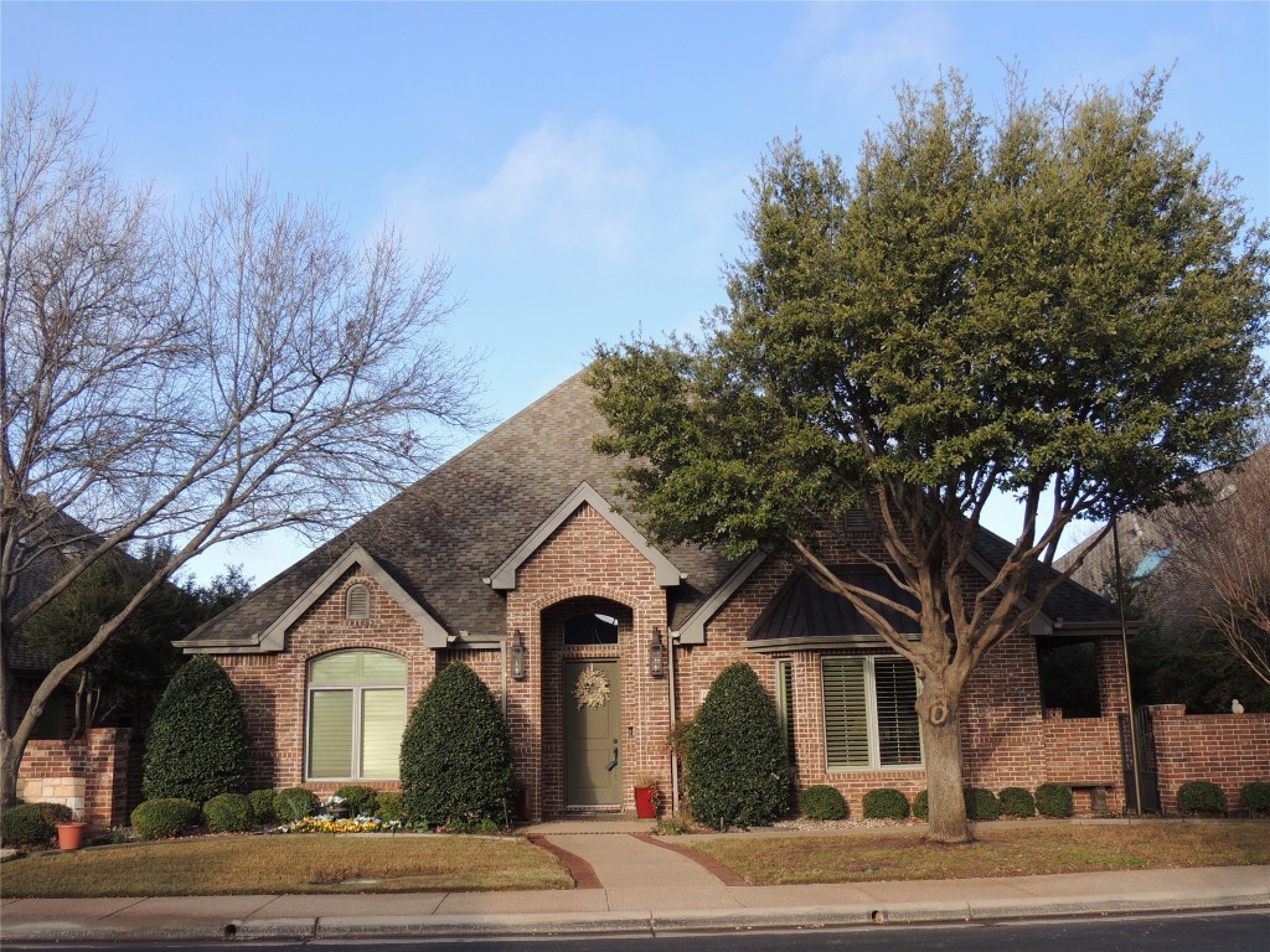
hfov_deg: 55.4
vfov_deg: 42.9
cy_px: 476
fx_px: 1211
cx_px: 635
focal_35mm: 33
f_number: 3.2
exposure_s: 1/500
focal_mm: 5.8
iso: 100
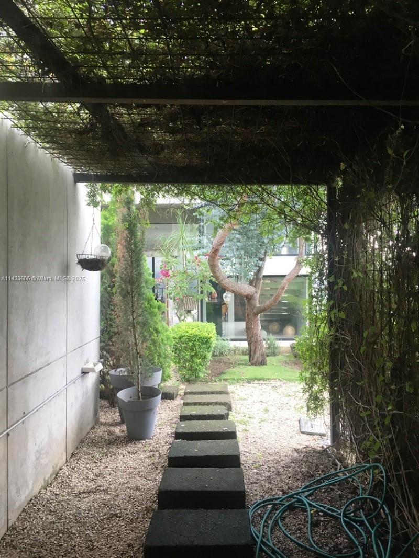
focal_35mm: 29
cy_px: 279
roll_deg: +0.2
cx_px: 210
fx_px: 468
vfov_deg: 61.7
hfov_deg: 48.2
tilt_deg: -0.5
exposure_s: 1/30
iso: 50
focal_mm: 4.15
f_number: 2.2
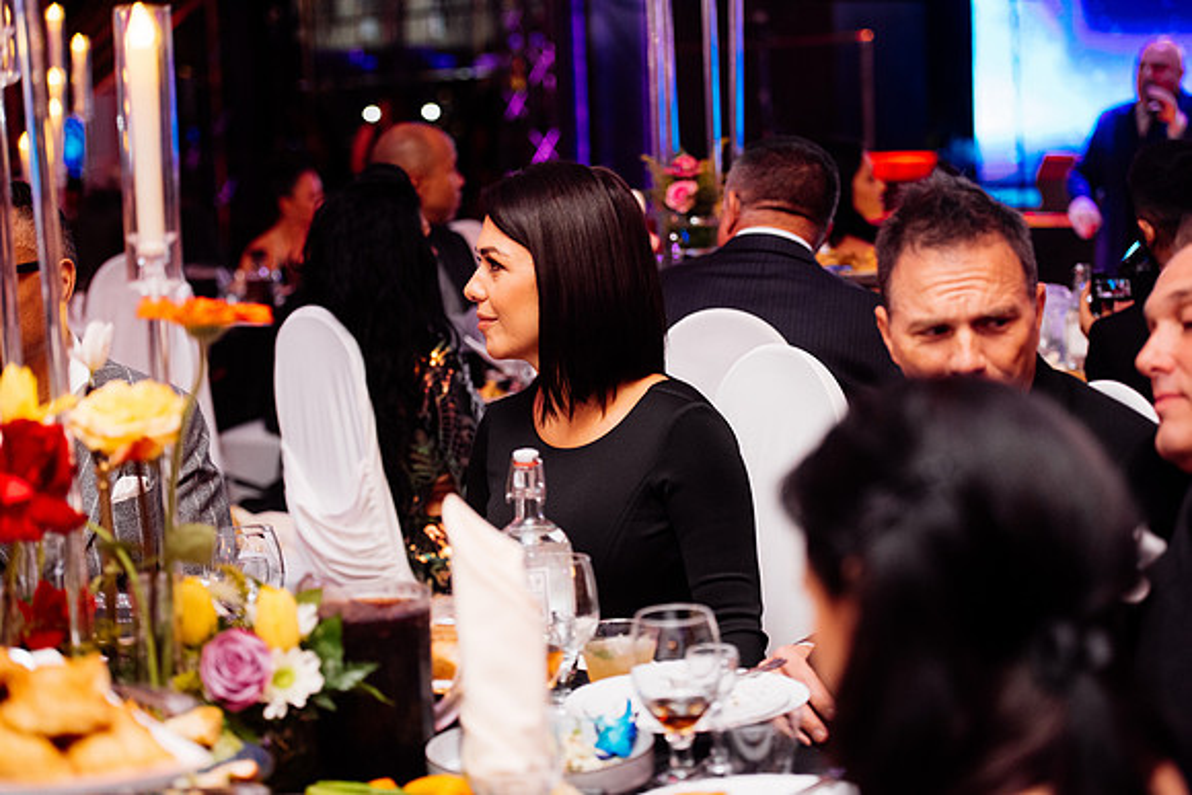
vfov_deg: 19.5
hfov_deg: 28.8
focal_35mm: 70
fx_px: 2318
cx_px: 596
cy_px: 398
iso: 2000
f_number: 2.8
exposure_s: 1/200
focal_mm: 70
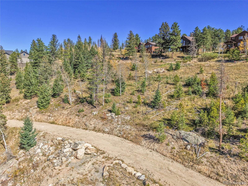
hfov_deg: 71.6
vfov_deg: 56.8
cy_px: 93
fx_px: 172
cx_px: 124
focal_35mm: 24
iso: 110
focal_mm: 8.67
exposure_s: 1/8000
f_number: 1.8
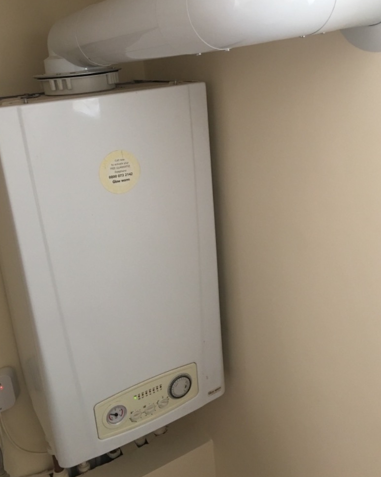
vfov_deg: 51.4
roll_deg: +4.9
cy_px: 209
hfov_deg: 42.2
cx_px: 183
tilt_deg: -16.6
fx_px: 494
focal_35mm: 35
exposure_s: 1/17
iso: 80
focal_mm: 4.15
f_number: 2.2
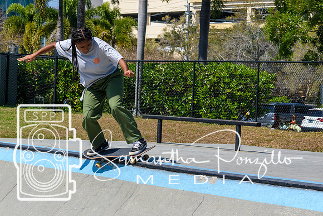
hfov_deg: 16.6
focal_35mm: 123
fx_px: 1104
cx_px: 162
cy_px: 108
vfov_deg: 11.2
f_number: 8
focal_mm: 82
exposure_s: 1/1000
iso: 200
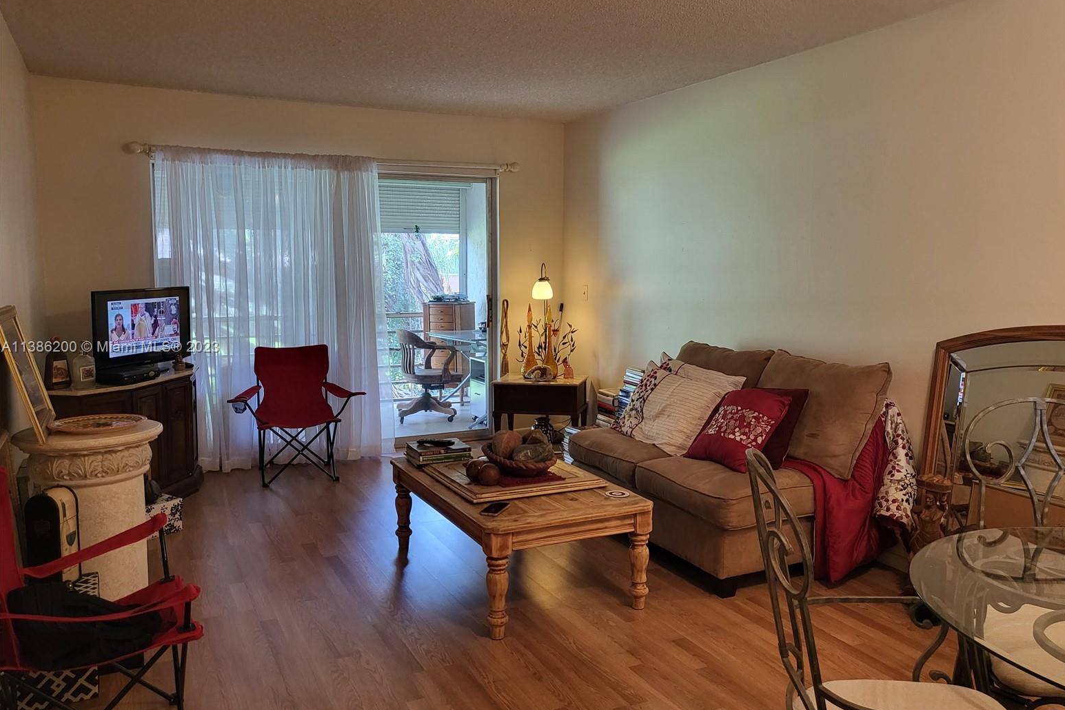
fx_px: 828
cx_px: 550
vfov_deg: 46.4
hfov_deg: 65.5
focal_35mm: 28
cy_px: 348
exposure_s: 1/40
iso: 200
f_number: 1.8
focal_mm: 4.25
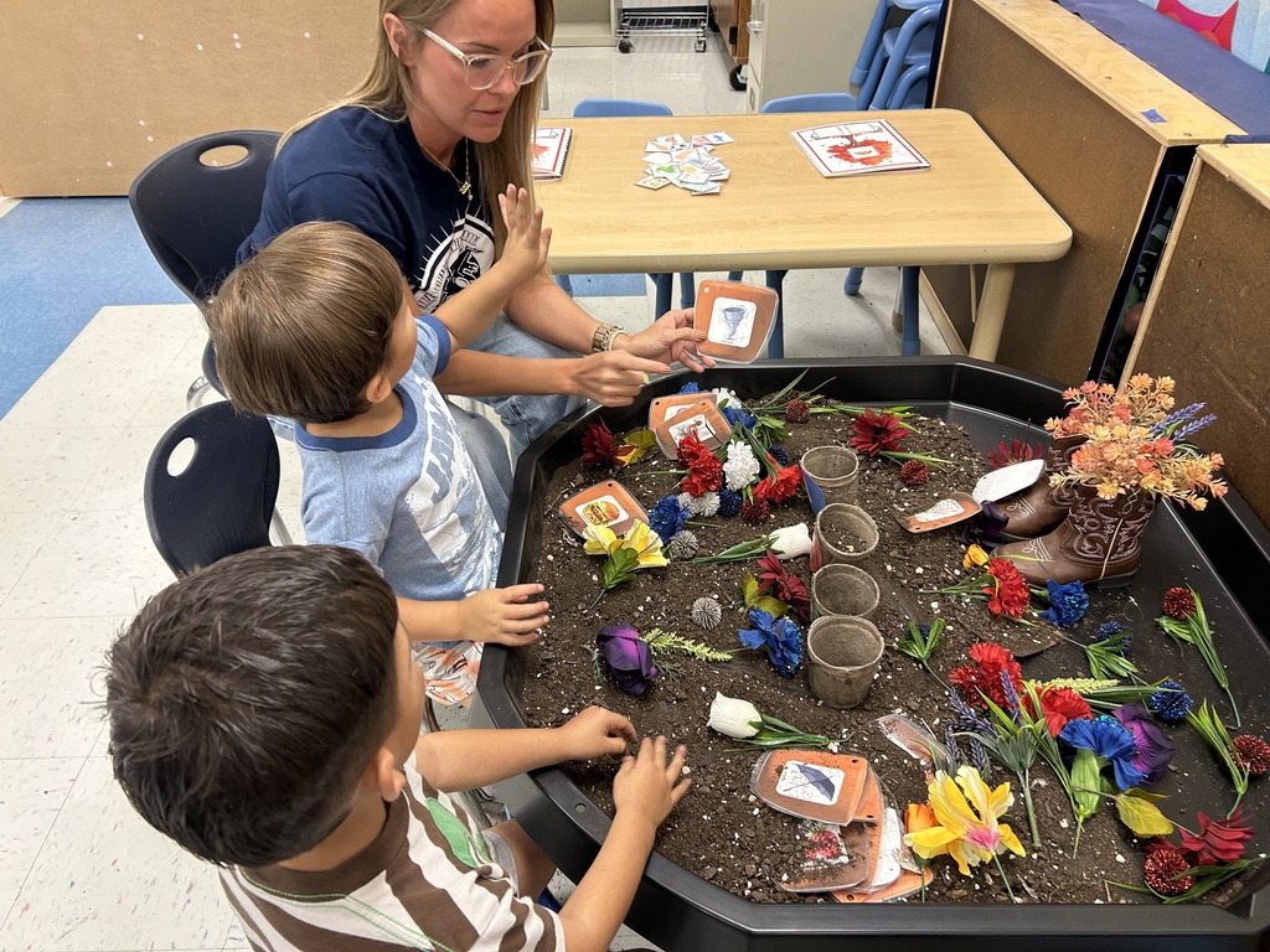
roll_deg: +1.0
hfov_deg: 67.3
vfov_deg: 53.1
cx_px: 635
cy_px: 476
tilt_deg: -37.4
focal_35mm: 26
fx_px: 954
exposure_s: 1/60
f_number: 1.5
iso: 125
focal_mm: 5.7
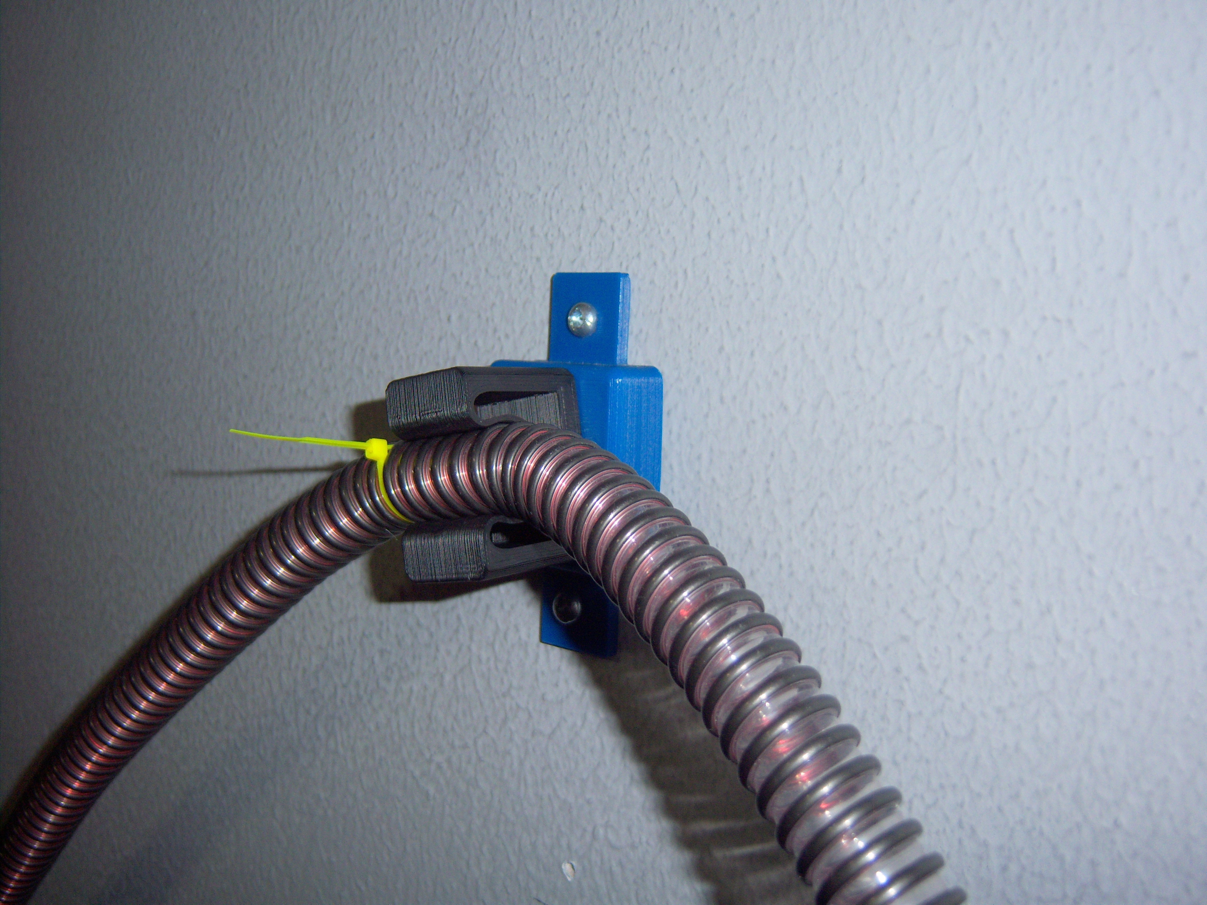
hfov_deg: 51.4
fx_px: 1255
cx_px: 604
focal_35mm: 36
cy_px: 452
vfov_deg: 39.7
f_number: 2.8
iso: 80
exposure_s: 1/60
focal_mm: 7.5
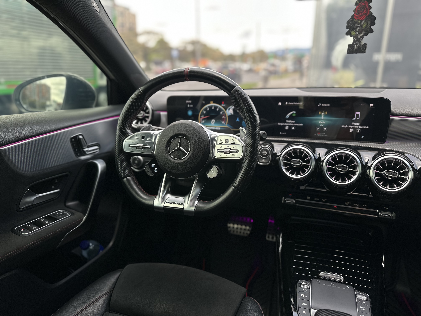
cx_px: 210
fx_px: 292
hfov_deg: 71.6
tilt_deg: -17.5
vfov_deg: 56.8
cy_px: 158
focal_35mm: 24
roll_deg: -0.8
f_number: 1.78
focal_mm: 6.86
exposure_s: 1/121
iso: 100
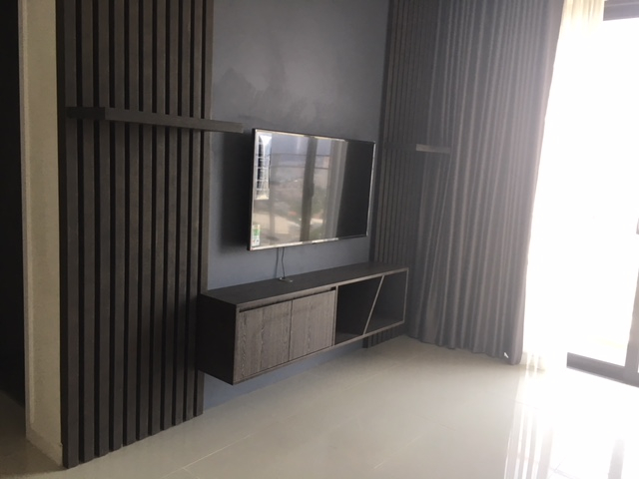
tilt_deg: -5.6
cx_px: 320
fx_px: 535
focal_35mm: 29
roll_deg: -2.8
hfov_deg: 61.7
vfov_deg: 48.2
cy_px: 240
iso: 32
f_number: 2.2
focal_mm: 4.15
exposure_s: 1/33
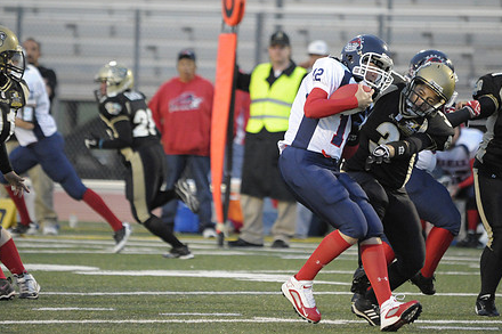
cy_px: 141
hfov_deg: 3.1
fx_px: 9185
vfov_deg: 2.1
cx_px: 251
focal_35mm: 659
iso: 12800
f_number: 6.3
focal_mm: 500
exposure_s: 1/800
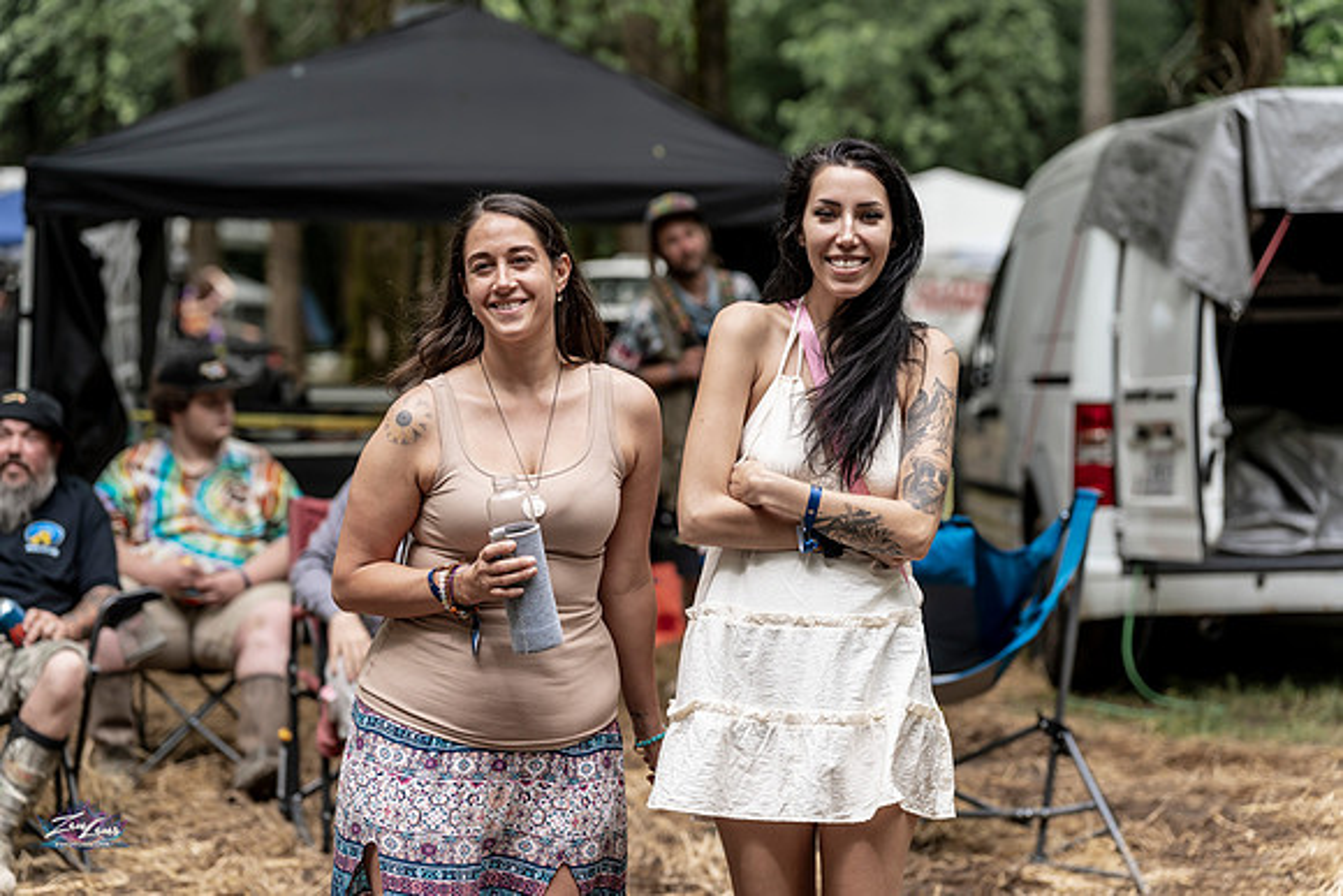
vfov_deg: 15.4
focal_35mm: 89
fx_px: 3321
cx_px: 672
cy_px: 448
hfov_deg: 22.9
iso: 160
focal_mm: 89
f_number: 2.8
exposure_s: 1/400
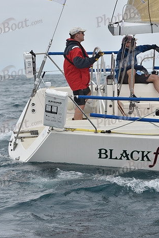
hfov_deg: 6.3
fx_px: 1450
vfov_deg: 9.4
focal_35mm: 219
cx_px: 69
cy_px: 96
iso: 250
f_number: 9
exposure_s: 1/800
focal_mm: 175
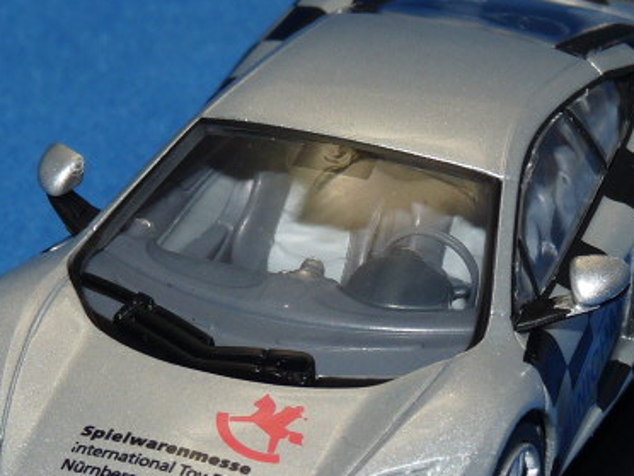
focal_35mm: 220
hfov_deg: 9.0
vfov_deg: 6.8
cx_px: 329
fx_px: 4029
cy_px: 302
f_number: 4
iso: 100
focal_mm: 12.8
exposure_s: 1/80
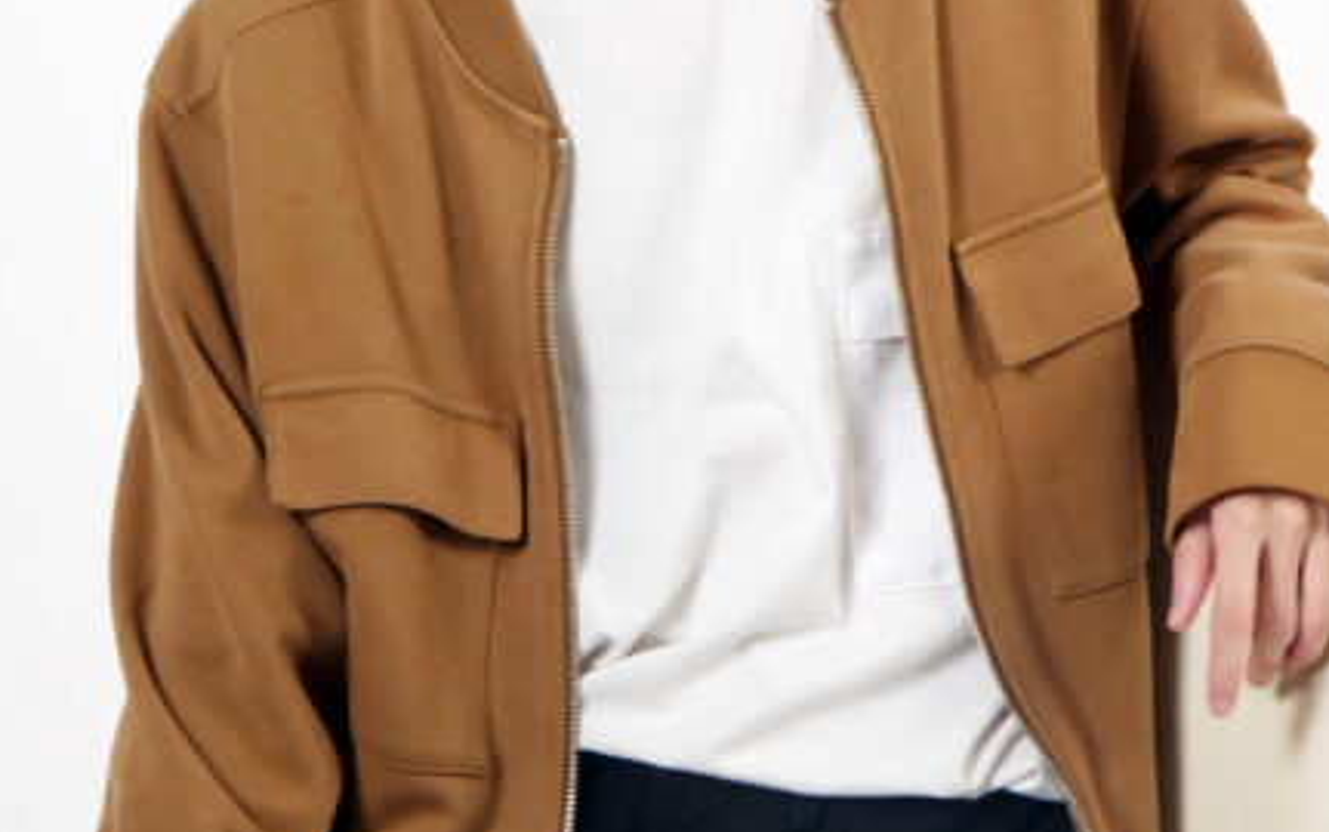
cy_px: -52
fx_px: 6198
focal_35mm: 171
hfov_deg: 12.2
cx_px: 661
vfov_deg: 7.6
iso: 1600
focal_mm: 60
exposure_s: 1/125
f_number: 8
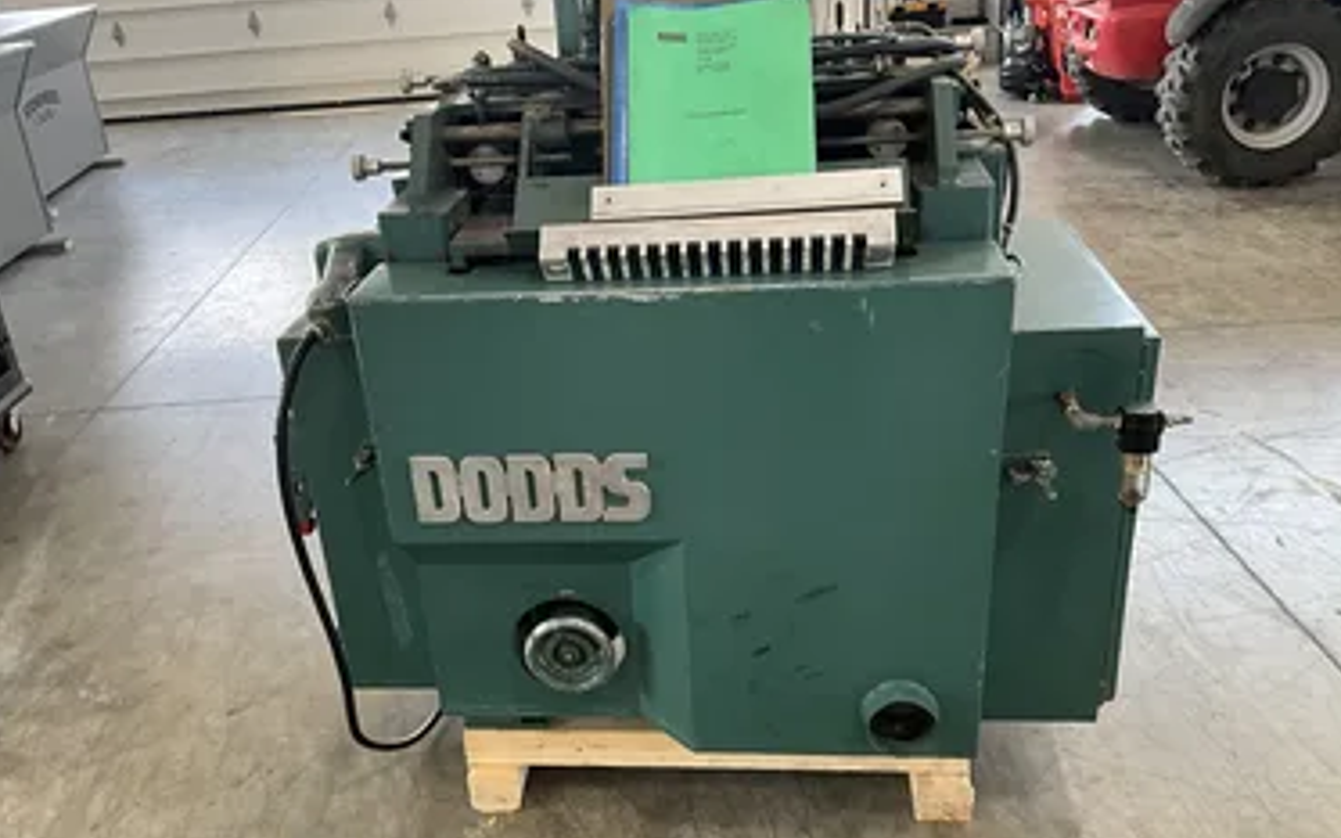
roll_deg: +4.1
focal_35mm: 33
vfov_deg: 38.2
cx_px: 636
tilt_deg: -26.9
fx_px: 1206
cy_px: 471
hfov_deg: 58.1
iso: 64
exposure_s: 1/82
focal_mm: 3
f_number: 1.8
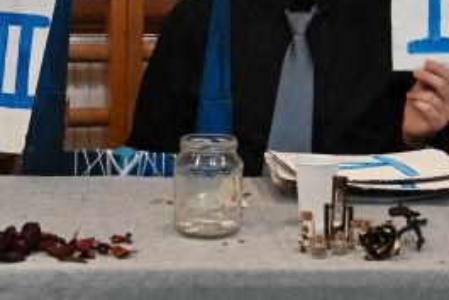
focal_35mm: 133
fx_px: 1660
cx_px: 244
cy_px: 63
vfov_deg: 10.3
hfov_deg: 15.4
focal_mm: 44
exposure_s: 1/100
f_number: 5.3
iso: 1600
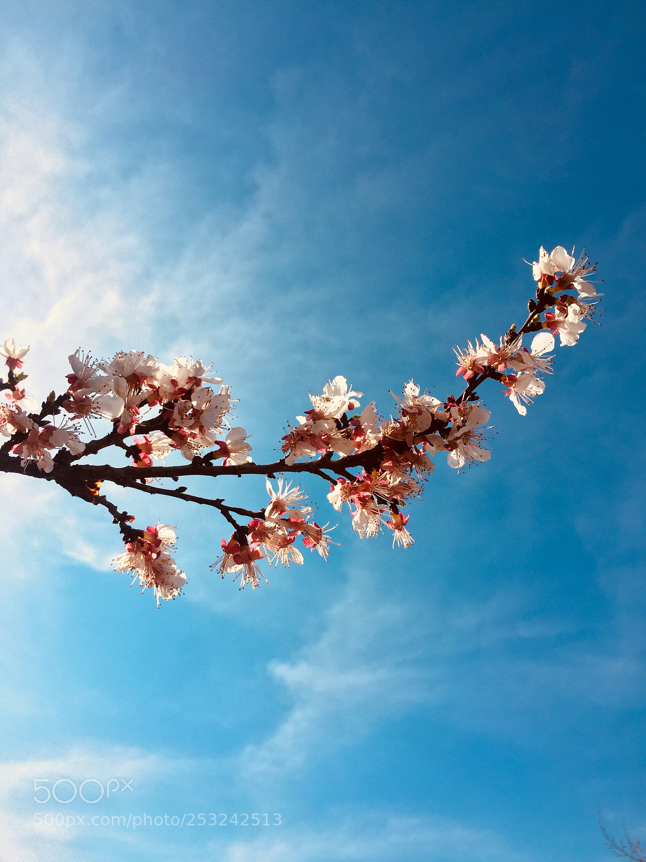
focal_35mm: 29
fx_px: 722
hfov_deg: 48.2
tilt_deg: +47.7
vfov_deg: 61.7
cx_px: 323
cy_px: 431
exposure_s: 1/2825
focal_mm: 4.15
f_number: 2.2
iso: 32
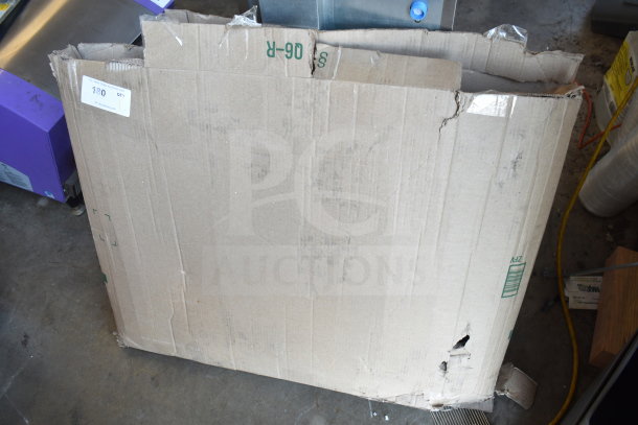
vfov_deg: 43.6
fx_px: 532
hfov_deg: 61.9
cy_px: 212
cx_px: 319
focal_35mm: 30
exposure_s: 1/30
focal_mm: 20
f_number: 3.8
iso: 220
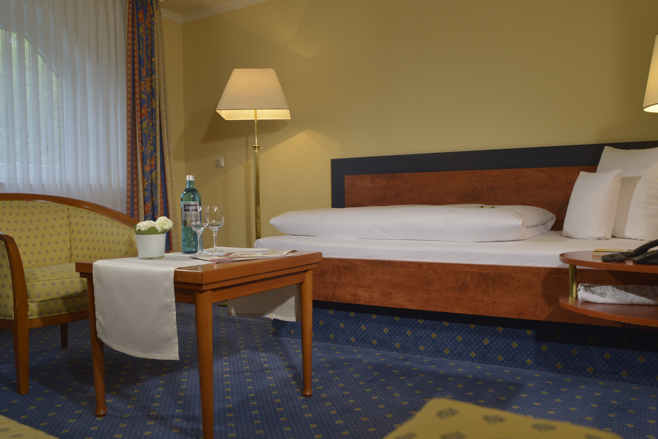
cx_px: 353
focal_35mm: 29
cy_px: 213
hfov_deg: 63.6
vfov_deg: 45.0
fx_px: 530
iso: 250
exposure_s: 1/30
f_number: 7.1
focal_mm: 24
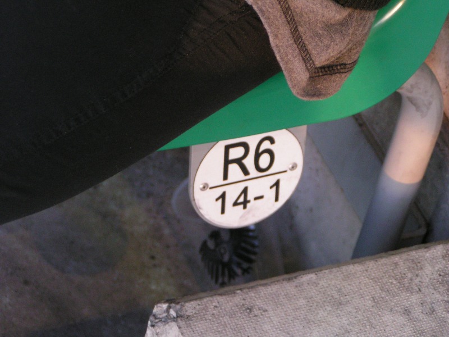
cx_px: 224
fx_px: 1621
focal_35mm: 125
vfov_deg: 11.9
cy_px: 168
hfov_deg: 15.8
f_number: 3.5
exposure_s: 1/60
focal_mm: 19.1
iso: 200
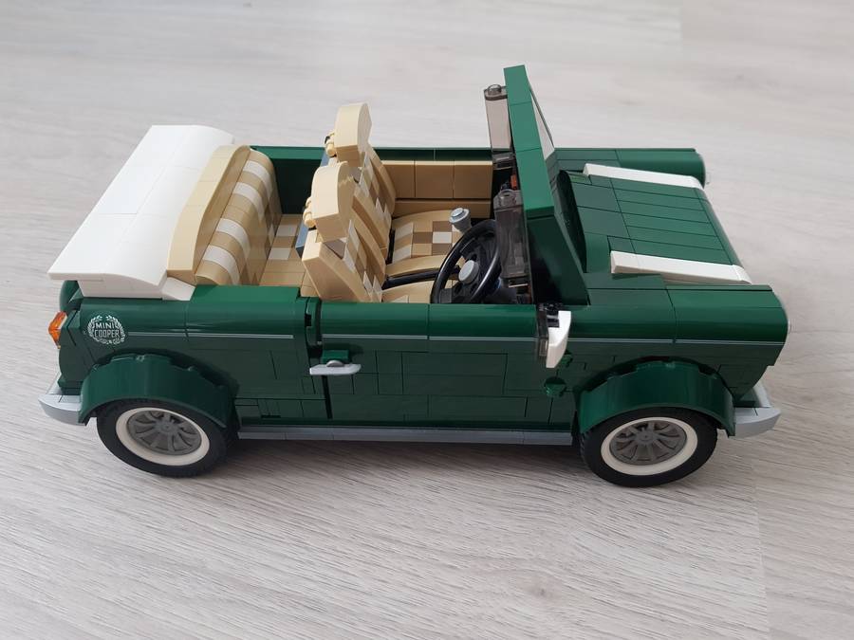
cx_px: 427
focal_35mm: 26
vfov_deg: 53.1
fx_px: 641
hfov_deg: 67.3
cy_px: 320
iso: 200
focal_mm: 4.3
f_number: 1.7
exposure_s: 1/11
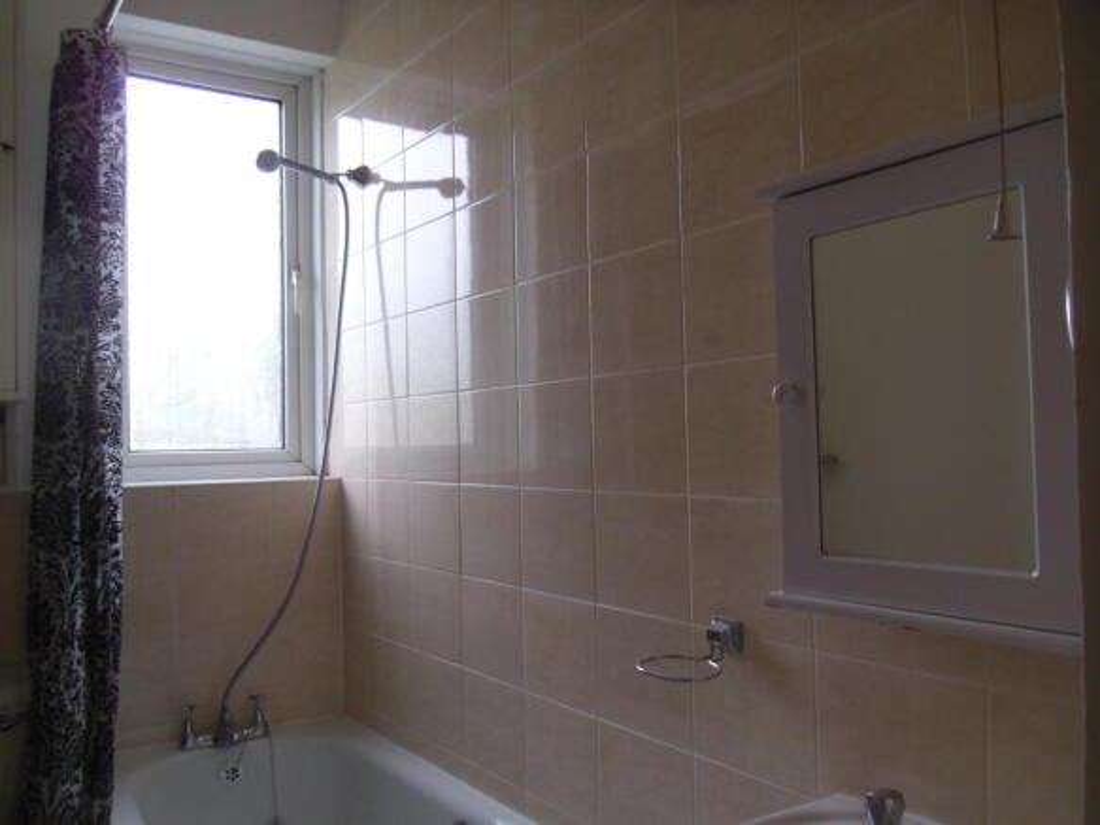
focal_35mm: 31
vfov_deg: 45.4
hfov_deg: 58.4
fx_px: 985
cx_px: 550
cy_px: 412
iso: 100
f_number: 3.3
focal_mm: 5.6
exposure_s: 1/56
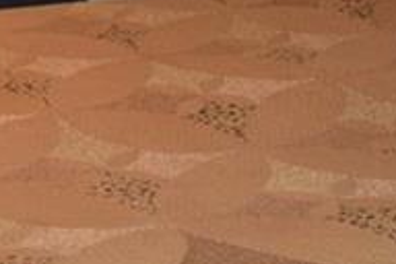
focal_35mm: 144
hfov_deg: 14.2
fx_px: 1584
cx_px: 243
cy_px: -322
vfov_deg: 8.8
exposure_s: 1/125
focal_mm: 18
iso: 800
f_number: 5.6
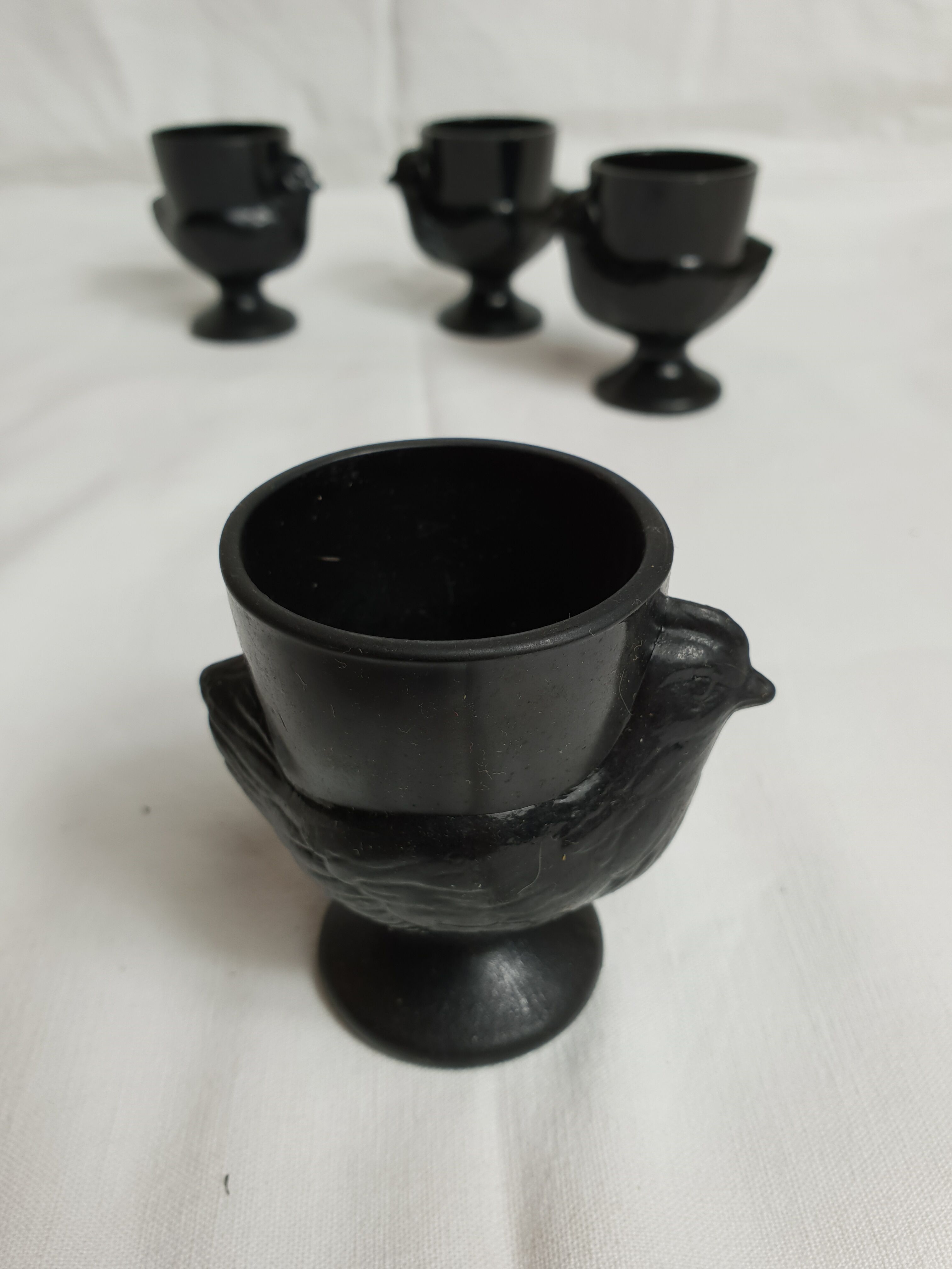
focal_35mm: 26
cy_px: 634
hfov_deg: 53.1
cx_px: 476
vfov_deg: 67.3
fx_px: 953
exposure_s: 1/100
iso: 50
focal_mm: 4.3
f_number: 2.4
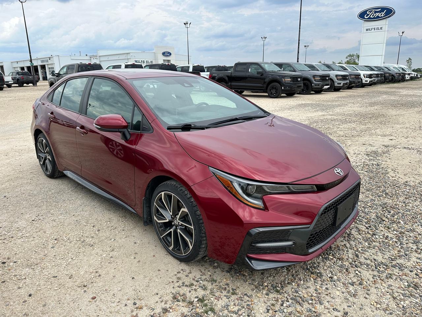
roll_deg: +1.7
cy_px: 158
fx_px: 293
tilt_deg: -15.2
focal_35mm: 24
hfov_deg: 71.6
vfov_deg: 56.8
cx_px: 211
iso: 80
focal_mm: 6.86
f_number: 1.78
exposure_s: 1/2732
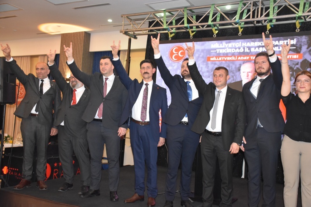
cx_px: 156
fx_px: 337
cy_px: 104
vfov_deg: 34.2
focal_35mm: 39
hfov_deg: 49.6
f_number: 3.8
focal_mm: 26
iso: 2500
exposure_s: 1/60
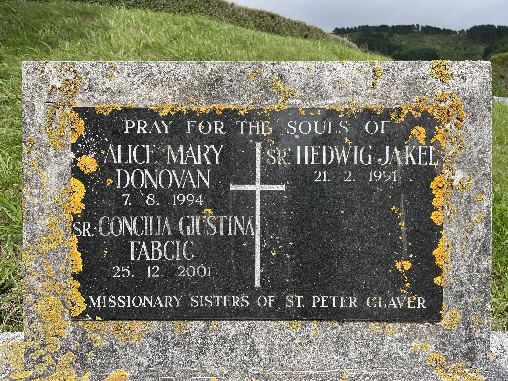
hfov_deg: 67.3
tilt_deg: -7.0
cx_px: 254
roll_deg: +0.9
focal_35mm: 26
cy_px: 190
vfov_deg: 53.1
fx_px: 382
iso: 32
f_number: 1.6
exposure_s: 1/2882
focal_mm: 4.2
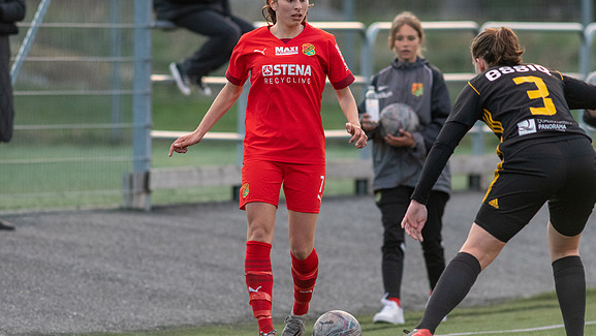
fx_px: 7730
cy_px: 172
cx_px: 297
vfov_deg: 2.5
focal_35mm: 489
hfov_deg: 4.4
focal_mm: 300
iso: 2500
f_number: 3.2
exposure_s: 1/800
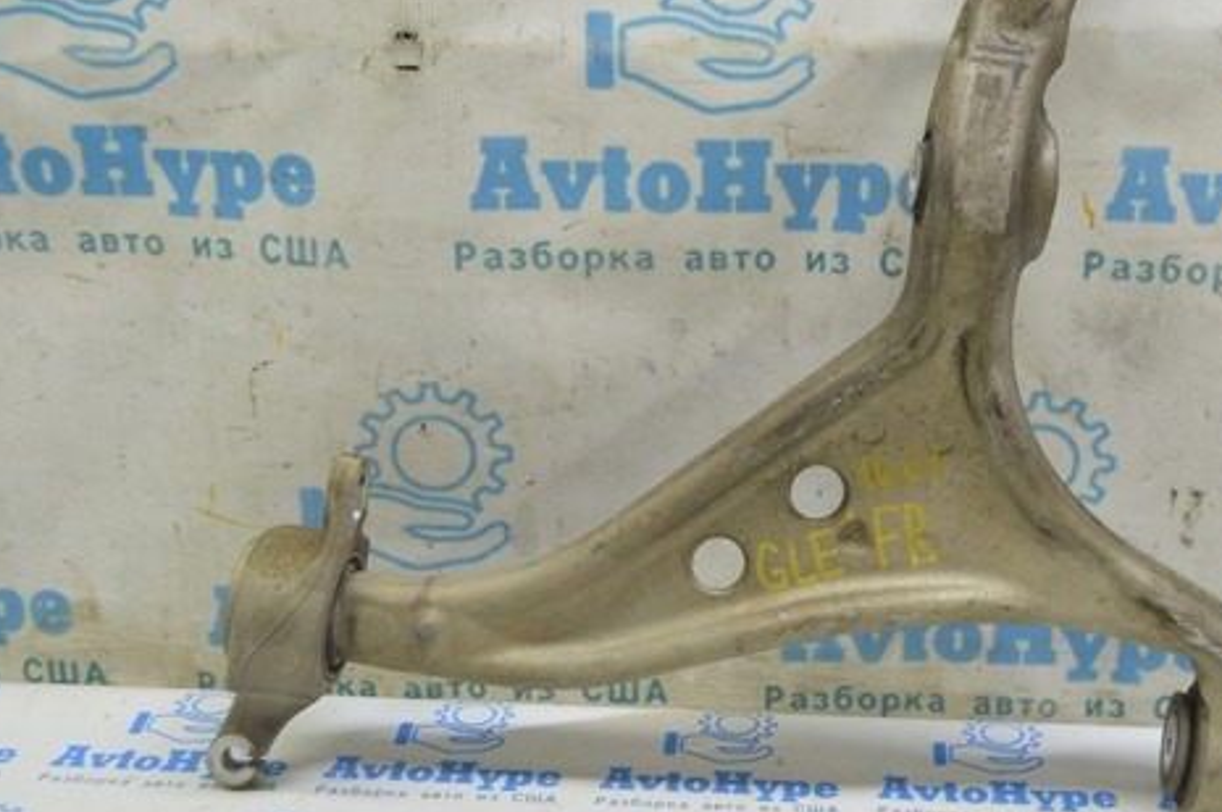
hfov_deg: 35.7
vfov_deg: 24.2
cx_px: 757
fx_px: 1888
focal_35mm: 56
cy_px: 288
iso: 400
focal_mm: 27
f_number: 5.6
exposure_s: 1/20
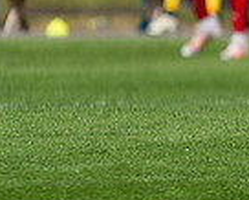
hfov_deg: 1.5
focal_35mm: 1259
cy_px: -57
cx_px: 528
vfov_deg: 1.2
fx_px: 9285
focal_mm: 200
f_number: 3.2
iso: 100
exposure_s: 1/2500
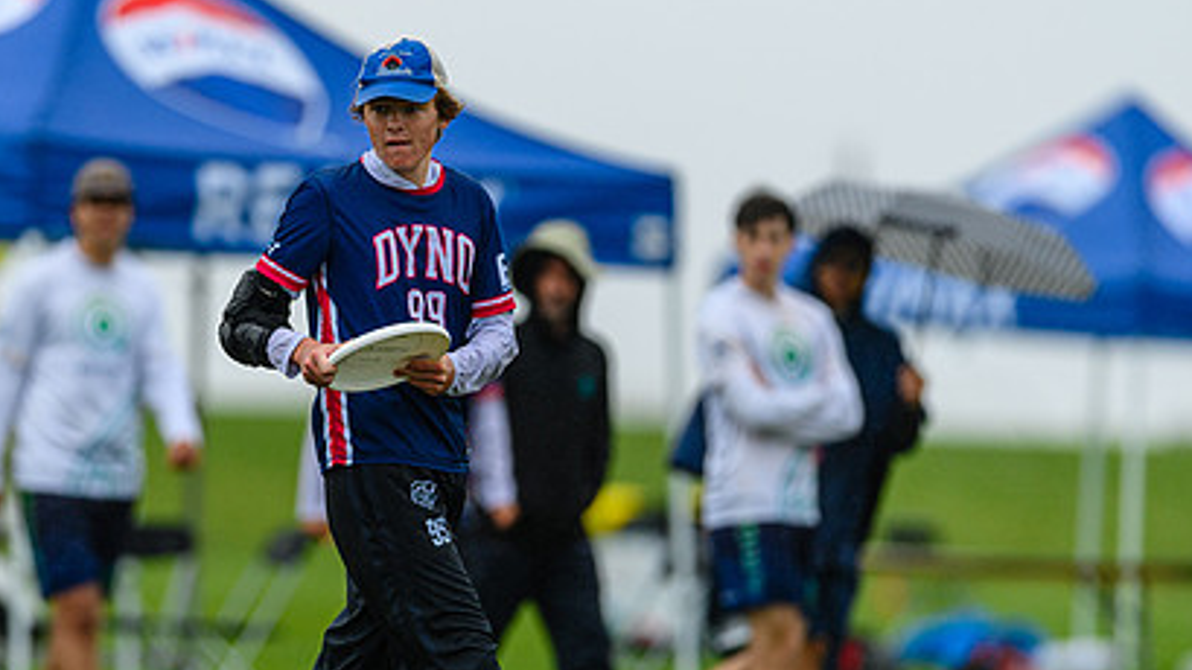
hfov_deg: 3.6
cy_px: 406
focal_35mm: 595
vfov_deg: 2.0
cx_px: 370
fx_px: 18805
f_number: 3.2
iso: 400
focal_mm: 400
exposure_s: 1/1250
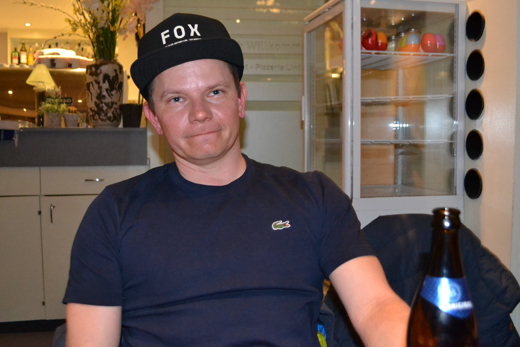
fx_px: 578
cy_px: 175
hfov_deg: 48.4
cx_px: 272
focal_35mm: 40
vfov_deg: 33.4
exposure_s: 1/60
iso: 3200
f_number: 4
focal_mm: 24
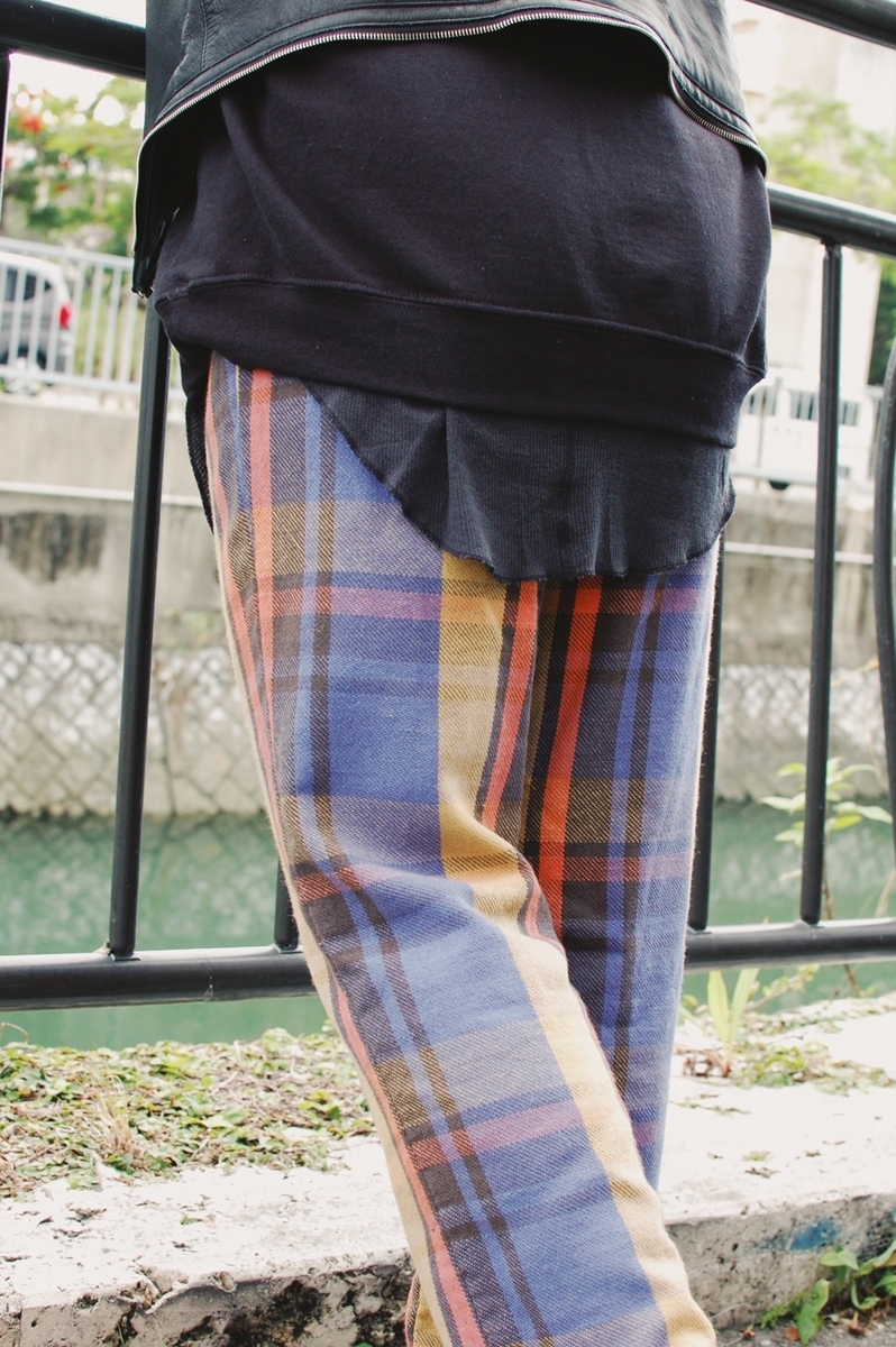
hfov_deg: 25.7
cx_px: 448
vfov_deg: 37.9
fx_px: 1963
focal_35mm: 52
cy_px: 674
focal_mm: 35
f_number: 5.6
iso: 800
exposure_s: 1/125
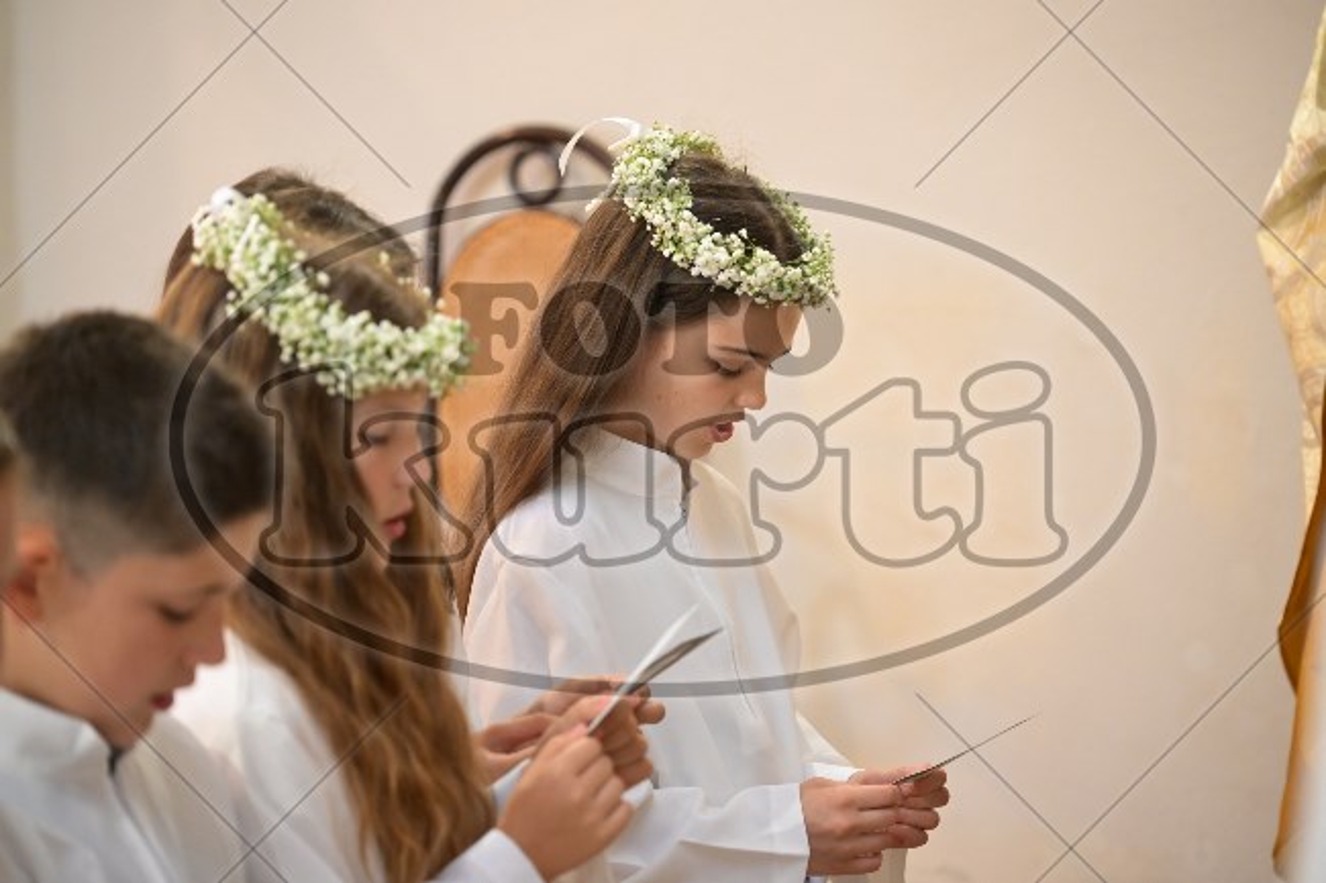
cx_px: 663
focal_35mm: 120
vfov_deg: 11.4
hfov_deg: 17.1
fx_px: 4419
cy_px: 442
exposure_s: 1/125
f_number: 4
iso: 5000
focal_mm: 120
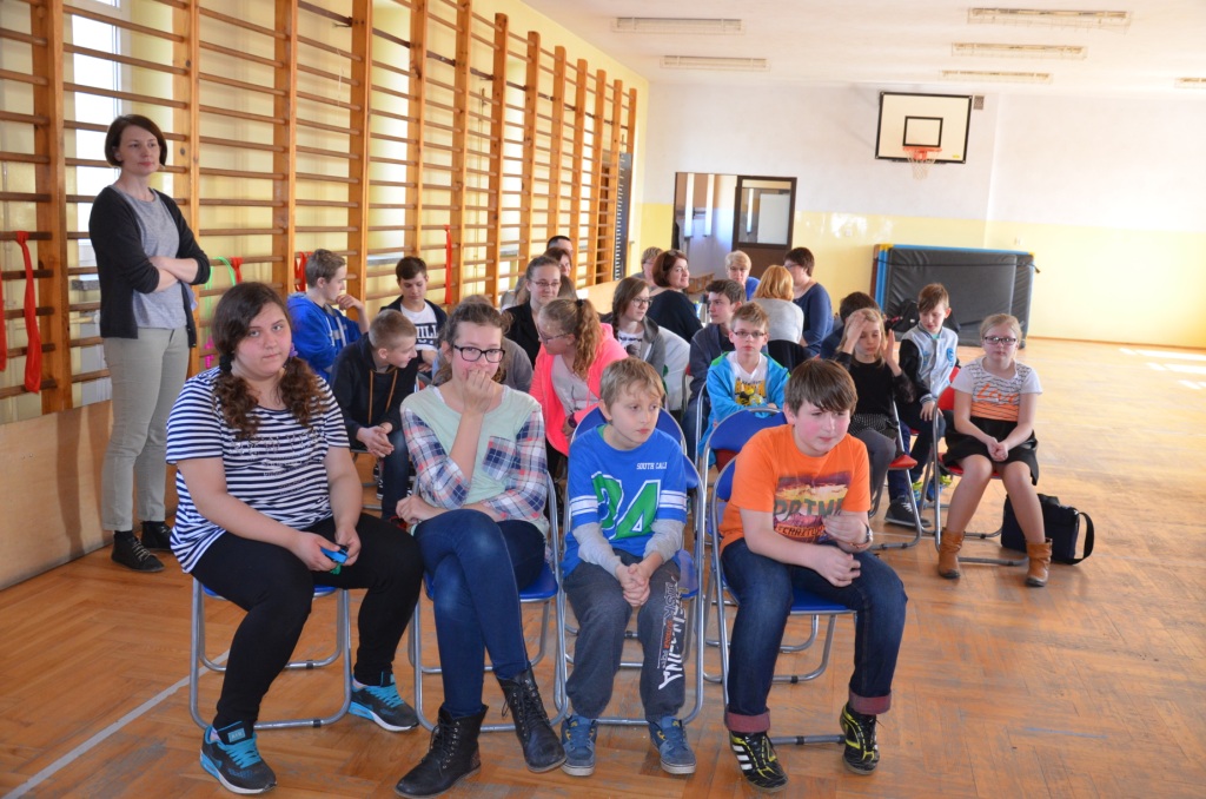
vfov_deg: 36.7
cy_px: 400
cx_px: 603
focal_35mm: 36
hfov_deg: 53.2
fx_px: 1203
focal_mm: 24
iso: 1000
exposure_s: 1/60
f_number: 3.8
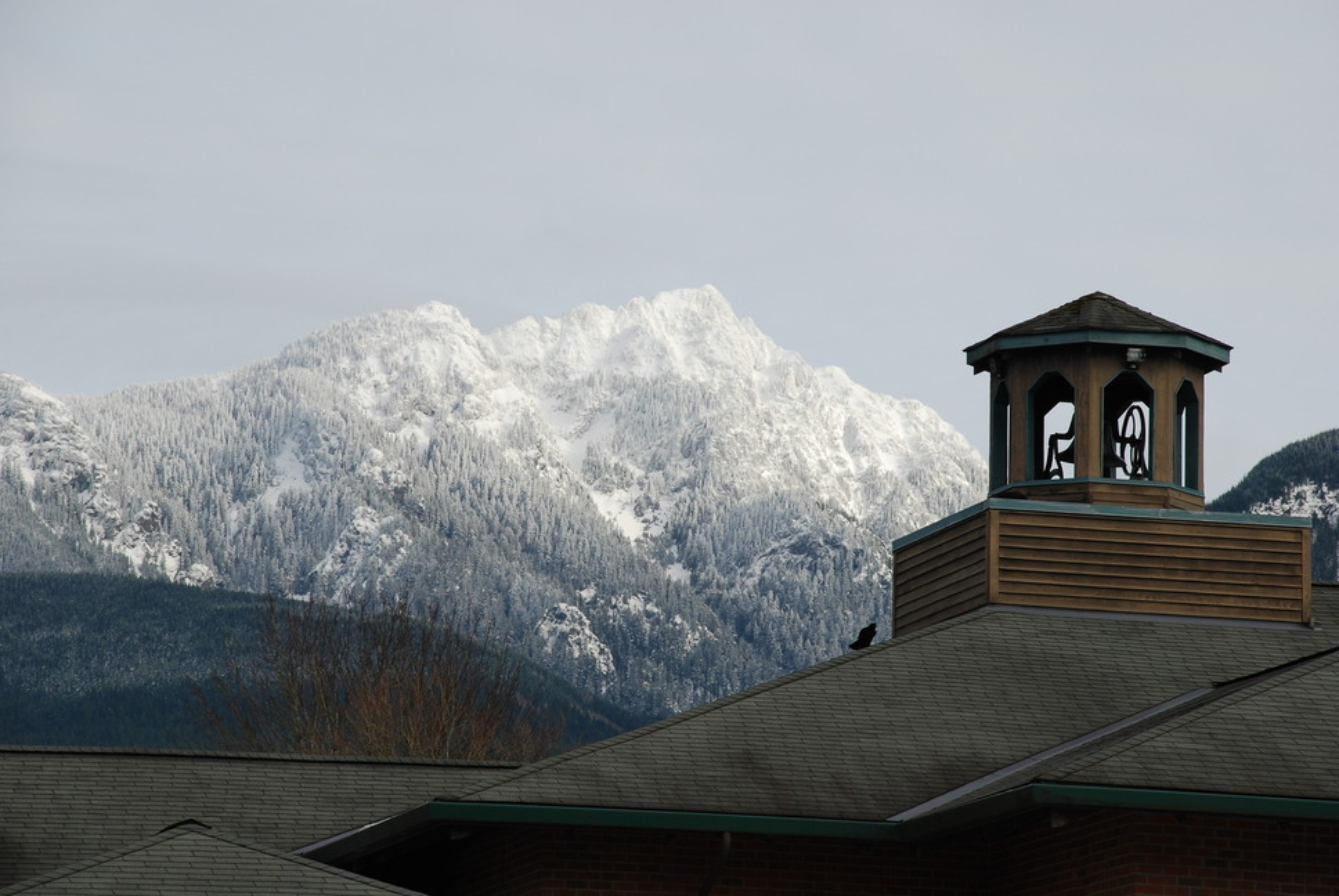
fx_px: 6256
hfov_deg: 12.2
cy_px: 448
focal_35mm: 168
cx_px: 670
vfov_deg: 8.2
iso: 180
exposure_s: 1/250
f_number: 10
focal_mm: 112
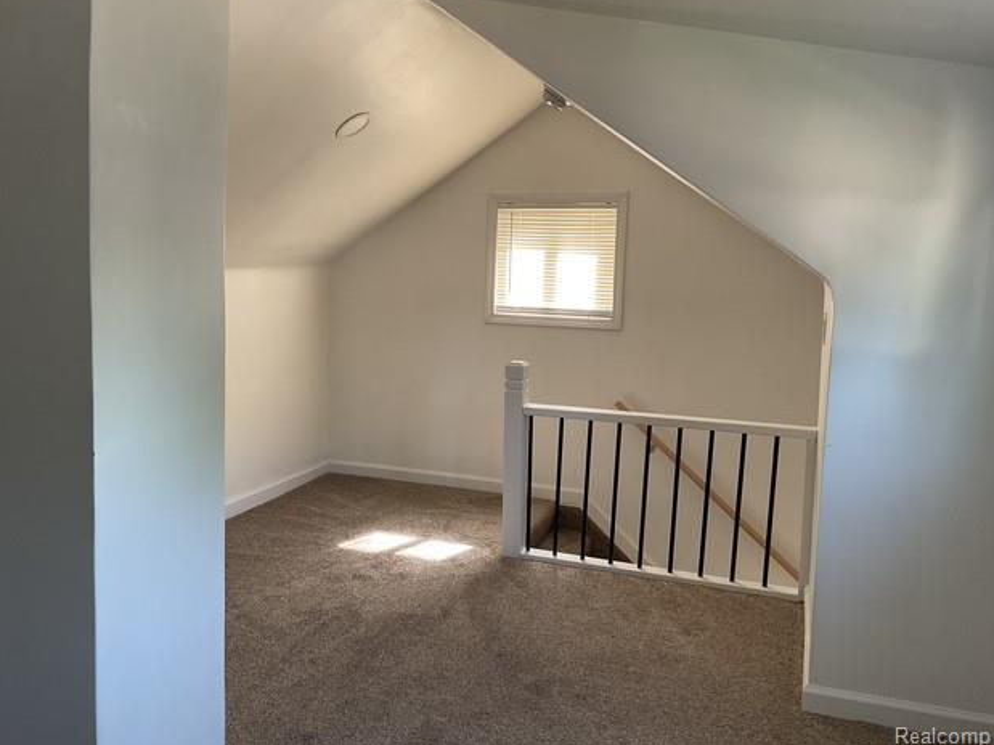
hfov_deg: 60.0
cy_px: 366
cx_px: 485
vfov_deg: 46.8
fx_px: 861
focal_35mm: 30
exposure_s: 1/60
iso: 50
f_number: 1.8
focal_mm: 3
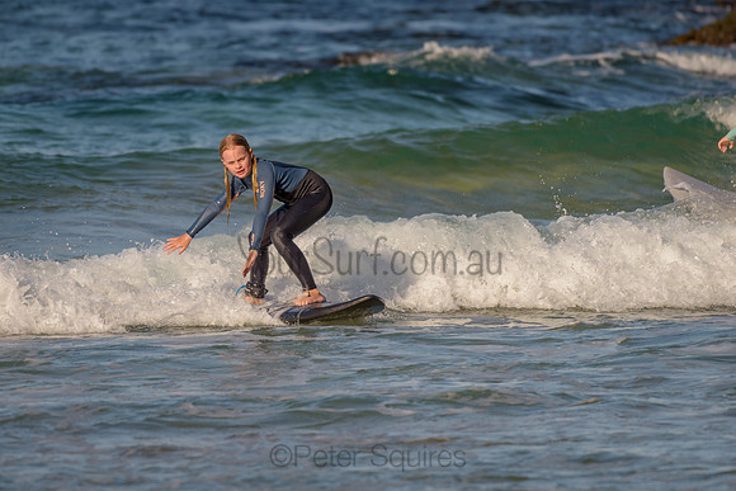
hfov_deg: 3.4
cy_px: 190
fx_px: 12542
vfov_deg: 2.2
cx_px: 289
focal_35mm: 613
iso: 160
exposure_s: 1/2000
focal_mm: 500
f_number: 5.6
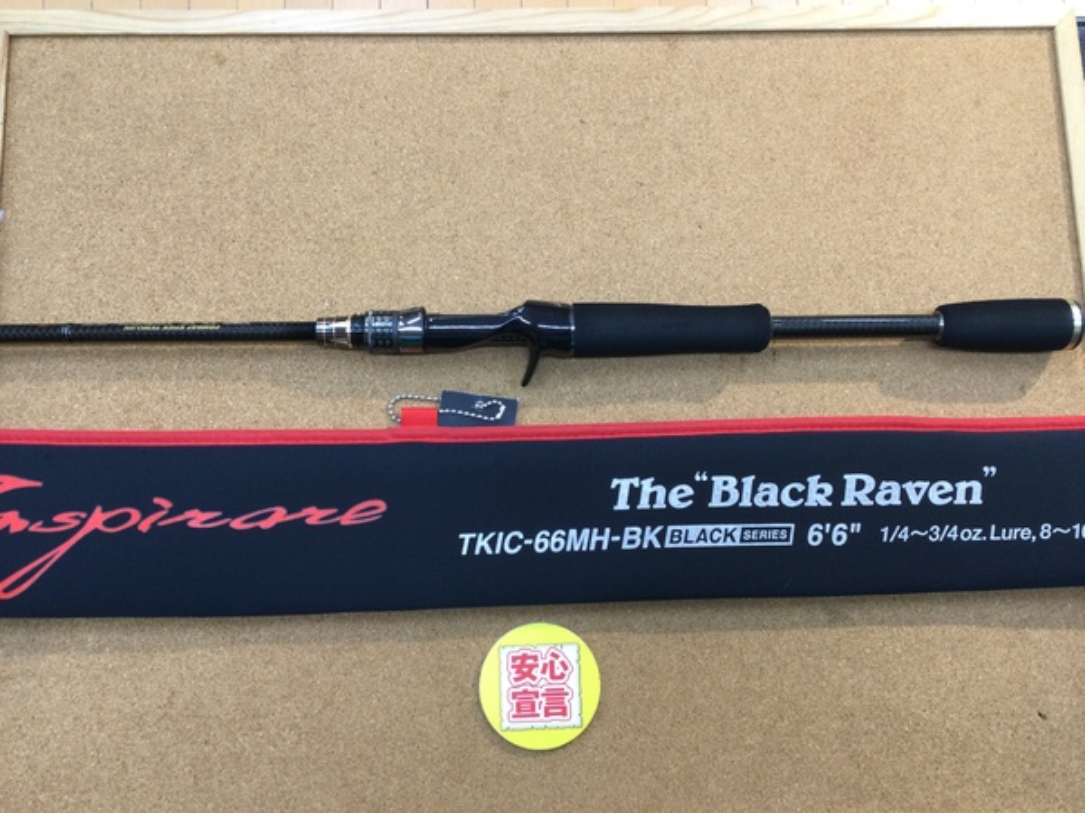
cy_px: 406
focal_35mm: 31
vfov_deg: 45.4
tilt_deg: -81.4
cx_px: 542
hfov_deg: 58.4
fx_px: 972
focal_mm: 3.3
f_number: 2.4
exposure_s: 1/30
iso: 50
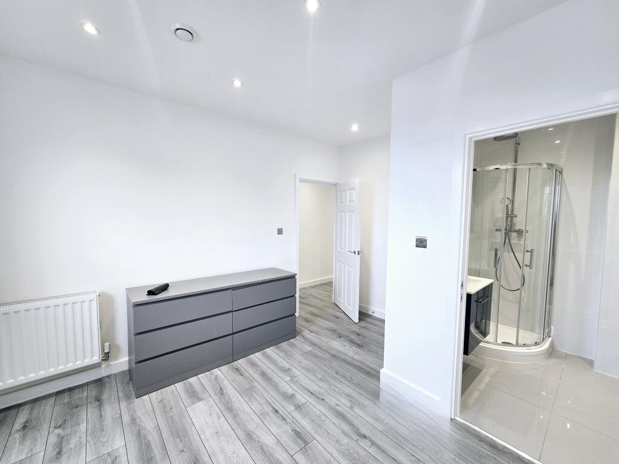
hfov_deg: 106.2
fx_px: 232
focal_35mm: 13
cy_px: 232
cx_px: 310
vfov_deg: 89.9
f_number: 2.2
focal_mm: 2.2
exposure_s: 1/50
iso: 80
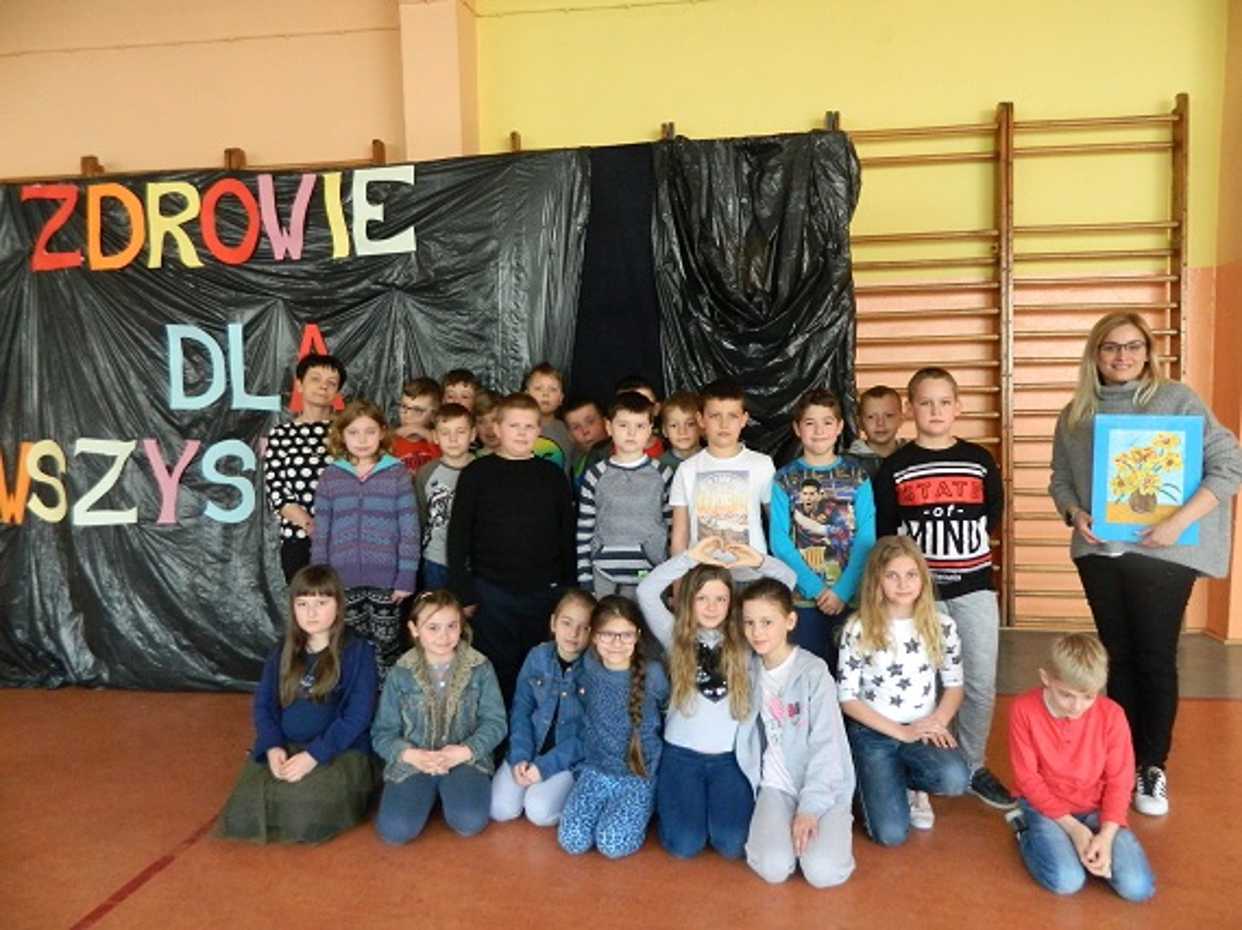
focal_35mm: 25
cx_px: 621
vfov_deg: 54.8
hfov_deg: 69.4
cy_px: 465
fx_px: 897
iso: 400
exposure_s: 1/15
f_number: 3.1
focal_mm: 4.5
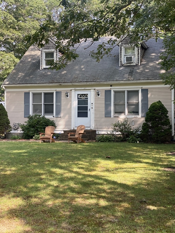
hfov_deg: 26.6
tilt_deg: +3.4
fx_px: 371
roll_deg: -0.5
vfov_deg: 34.9
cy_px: 114
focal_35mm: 55
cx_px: 86
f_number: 2
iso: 25
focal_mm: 6
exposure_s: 1/122
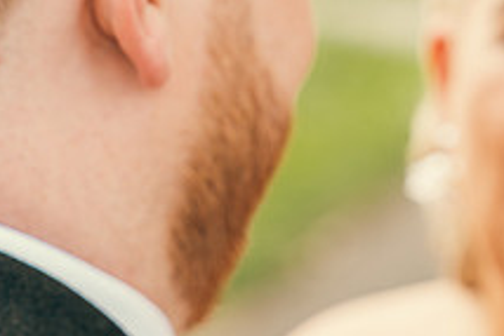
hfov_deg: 12.2
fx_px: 2354
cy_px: 396
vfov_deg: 8.1
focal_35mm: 168
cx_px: 334
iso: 125
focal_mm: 62
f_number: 3.5
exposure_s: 1/320
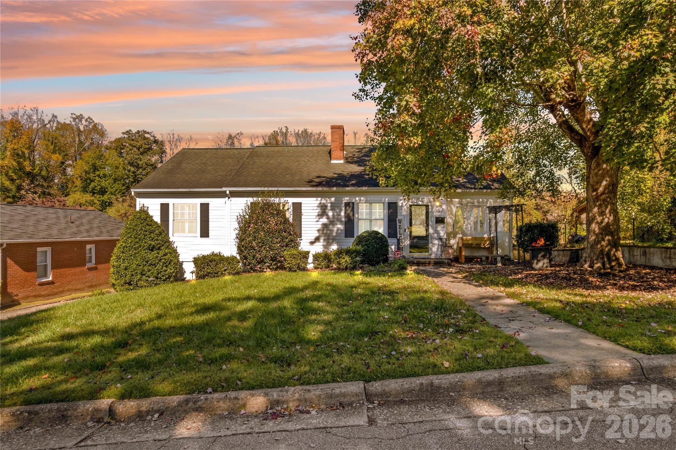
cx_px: 338
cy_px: 225
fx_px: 413
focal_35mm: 22
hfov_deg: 78.6
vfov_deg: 57.2
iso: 100
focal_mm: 8.38
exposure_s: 1/640
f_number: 2.8
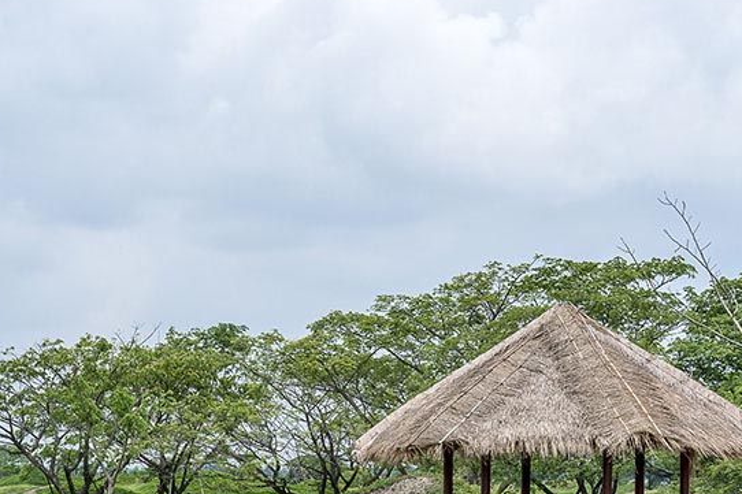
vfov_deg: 11.0
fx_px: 2555
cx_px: 327
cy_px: 396
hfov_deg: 16.5
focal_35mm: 124
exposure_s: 1/80
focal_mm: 70
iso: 200
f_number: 20
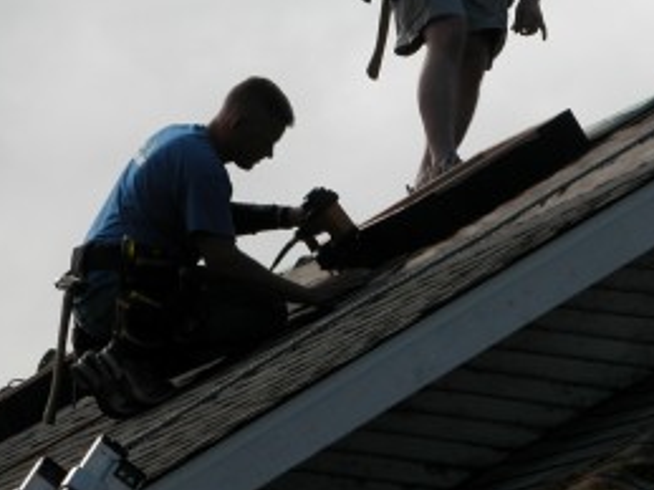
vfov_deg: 3.9
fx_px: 7214
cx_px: 371
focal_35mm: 382
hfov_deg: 5.2
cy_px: 119
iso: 100
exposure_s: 1/446
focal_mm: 52.4
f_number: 7.2
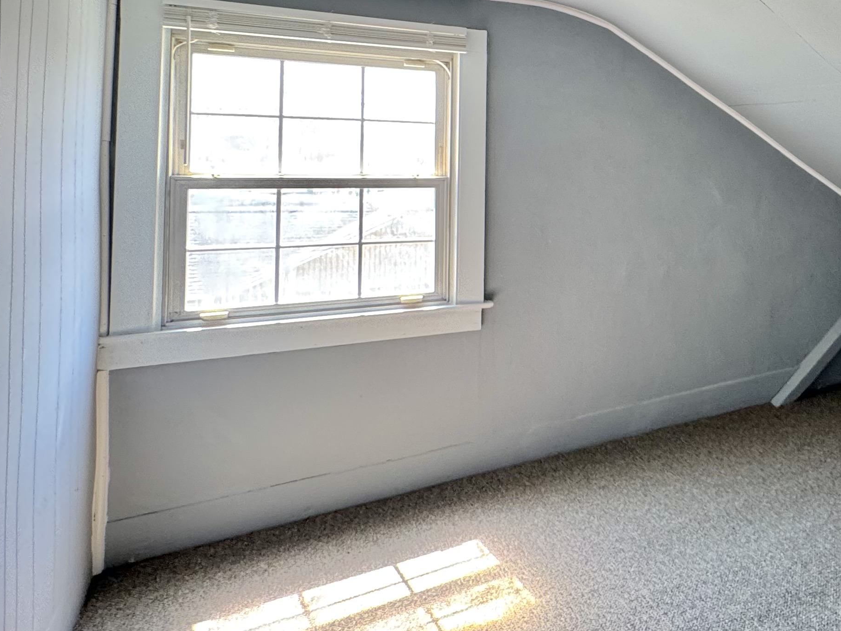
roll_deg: -0.6
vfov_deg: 44.0
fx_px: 753
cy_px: 158
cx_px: 874
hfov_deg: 46.7
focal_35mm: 31
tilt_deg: -0.5
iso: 160
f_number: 2.2
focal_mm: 2.22
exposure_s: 1/60
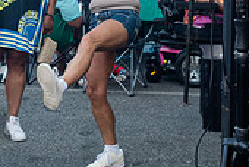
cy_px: -27
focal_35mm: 125
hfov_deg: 16.0
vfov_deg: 10.8
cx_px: 1
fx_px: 866
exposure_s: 1/250
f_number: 4
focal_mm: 35
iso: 640
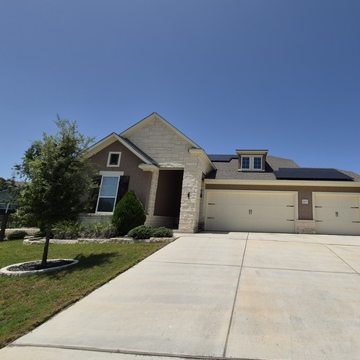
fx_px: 188
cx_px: 247
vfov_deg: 87.4
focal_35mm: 16
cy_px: 182
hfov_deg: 83.6
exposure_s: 1/3968
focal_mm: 1.74
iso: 50
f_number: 2.2
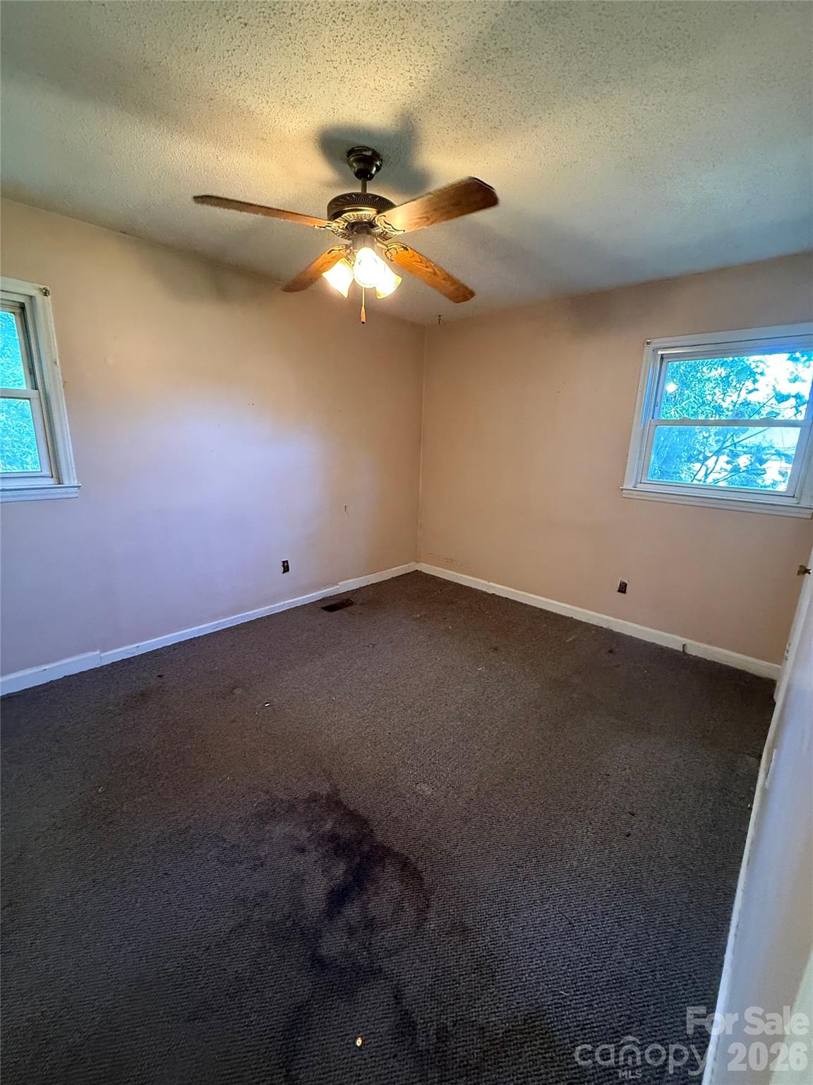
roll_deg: -1.9
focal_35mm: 14
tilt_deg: -12.4
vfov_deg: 102.1
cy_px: 542
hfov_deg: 85.7
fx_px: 438
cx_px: 406
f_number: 2.2
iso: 640
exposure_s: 1/60
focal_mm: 2.22
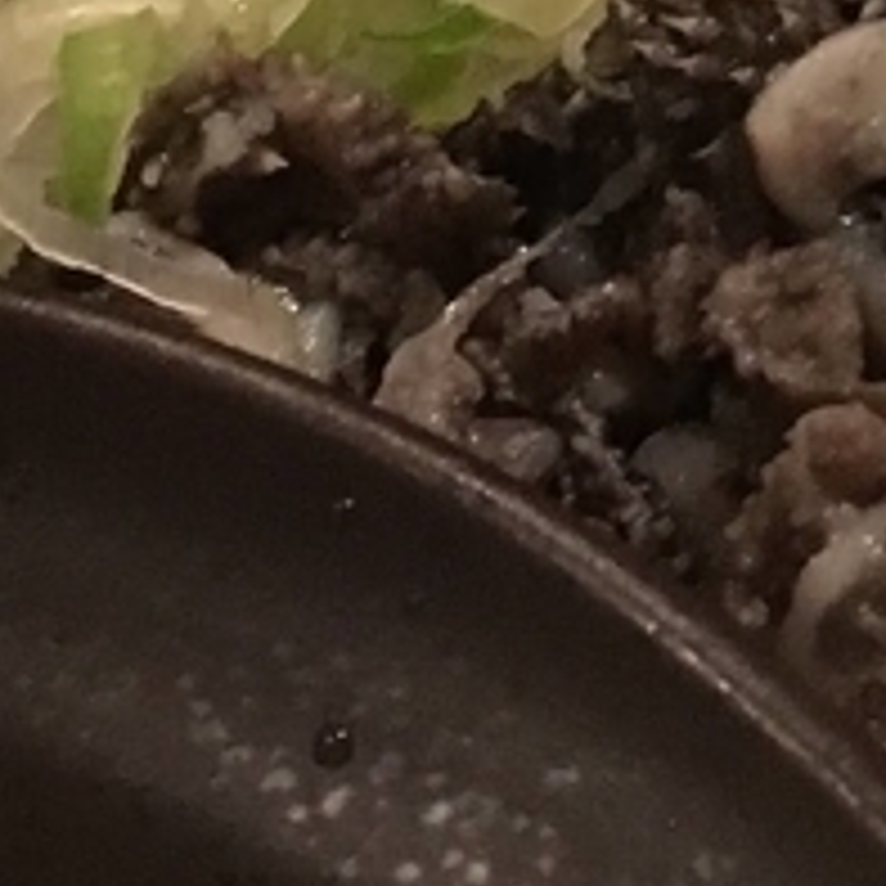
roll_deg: -0.1
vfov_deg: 10.9
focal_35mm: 156
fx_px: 4517
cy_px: 1165
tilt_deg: -39.9
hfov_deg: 10.0
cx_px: -1102
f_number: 2.2
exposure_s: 1/15
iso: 400
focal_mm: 4.15
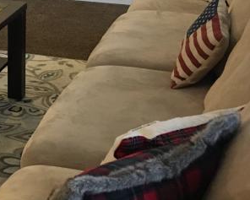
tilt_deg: -14.9
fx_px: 725
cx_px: -101
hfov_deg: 17.9
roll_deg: +2.2
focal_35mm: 98
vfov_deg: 15.5
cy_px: 13
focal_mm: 4.15
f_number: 2.2
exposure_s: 1/30
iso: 200
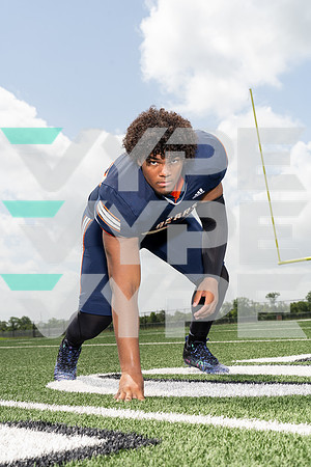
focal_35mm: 53
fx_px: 687
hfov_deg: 25.5
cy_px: 234
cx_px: 156
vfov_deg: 37.5
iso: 100
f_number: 8
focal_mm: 53
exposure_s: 1/250
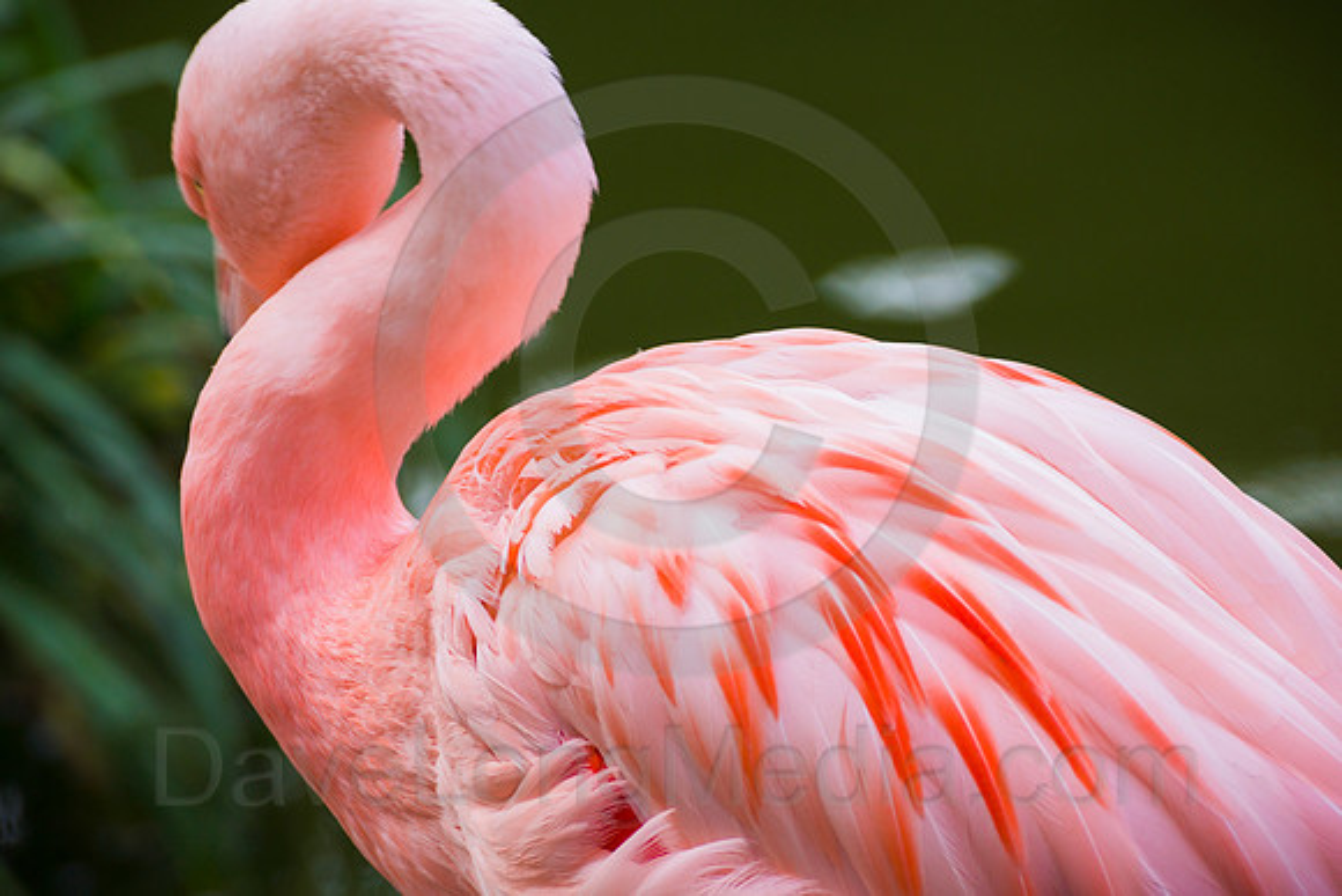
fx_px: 16778
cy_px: 448
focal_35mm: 450
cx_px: 671
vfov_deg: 3.1
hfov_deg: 4.6
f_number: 8
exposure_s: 1/200
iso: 100
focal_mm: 300
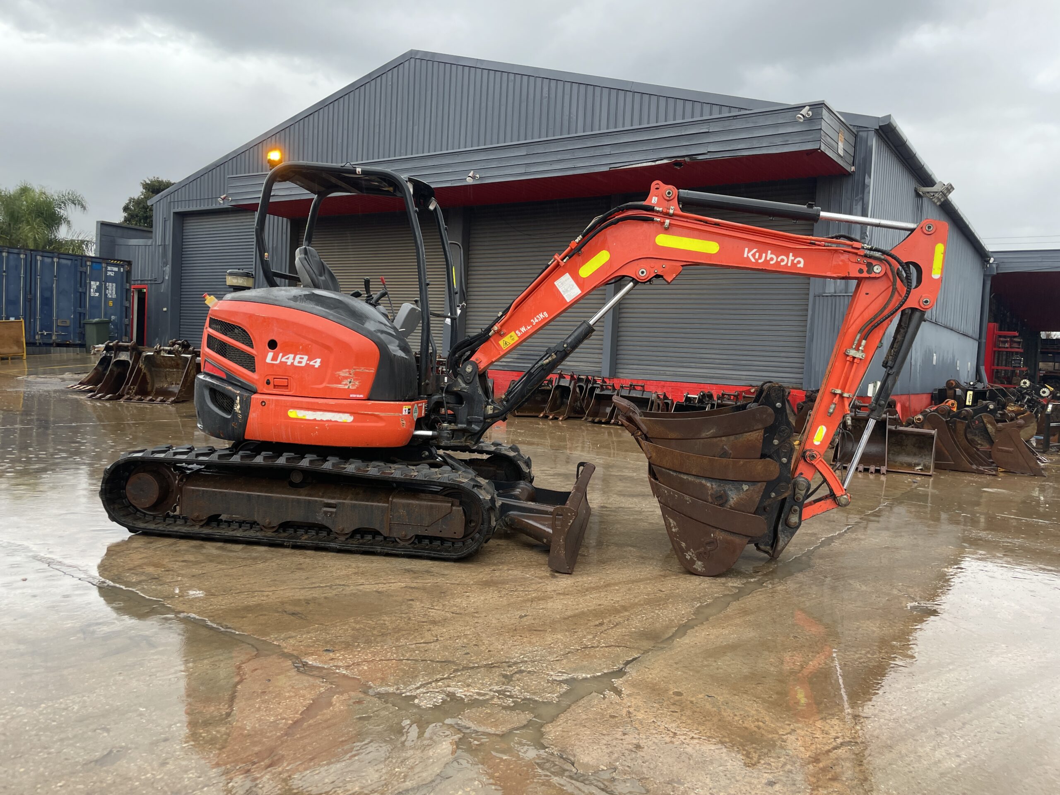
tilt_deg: -0.3
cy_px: 398
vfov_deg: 53.1
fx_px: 796
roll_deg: -3.0
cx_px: 530
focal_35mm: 26
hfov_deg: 67.3
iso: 50
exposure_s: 1/121
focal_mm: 4.2
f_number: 1.6
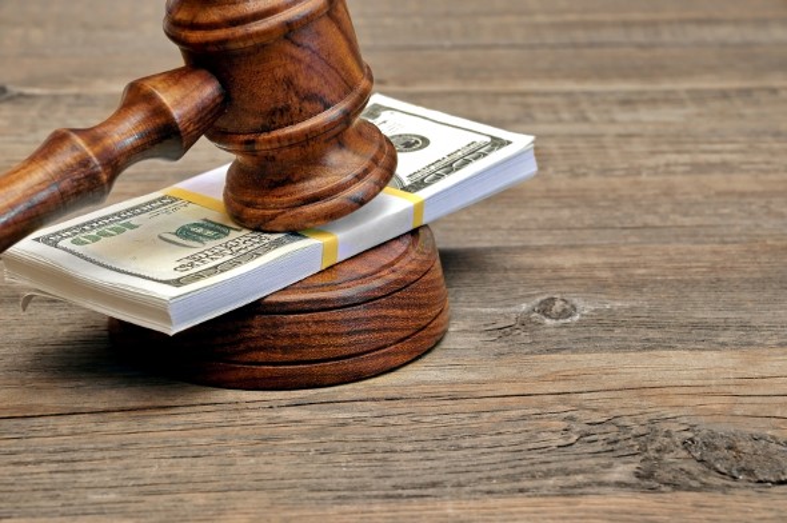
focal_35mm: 90
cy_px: 262
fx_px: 1965
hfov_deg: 22.6
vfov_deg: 15.2
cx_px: 394
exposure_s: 1.6
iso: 100
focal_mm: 60
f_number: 11
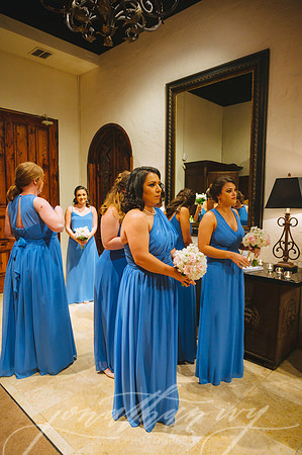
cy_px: 228
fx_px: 303
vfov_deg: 73.8
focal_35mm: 24
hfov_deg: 53.0
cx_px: 151
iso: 1600
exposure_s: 1/160
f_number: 2.8
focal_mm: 24
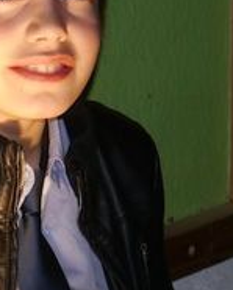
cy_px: 106
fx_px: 2110
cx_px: -156
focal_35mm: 245
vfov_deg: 7.9
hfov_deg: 6.2
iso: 640
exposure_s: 1/125
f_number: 5.5
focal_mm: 39
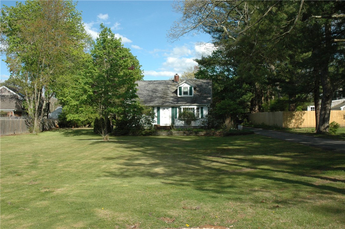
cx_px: 172
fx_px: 345
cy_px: 114
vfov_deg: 36.8
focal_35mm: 36
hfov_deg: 53.2
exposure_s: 1/400
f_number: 10
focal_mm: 24
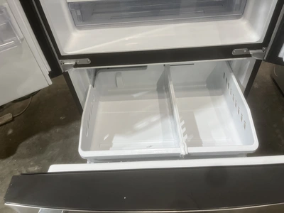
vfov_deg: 53.1
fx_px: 213
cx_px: 142
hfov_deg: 67.3
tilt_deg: -46.6
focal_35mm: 26
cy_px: 106
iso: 125
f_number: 1.6
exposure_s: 1/120
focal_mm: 5.1
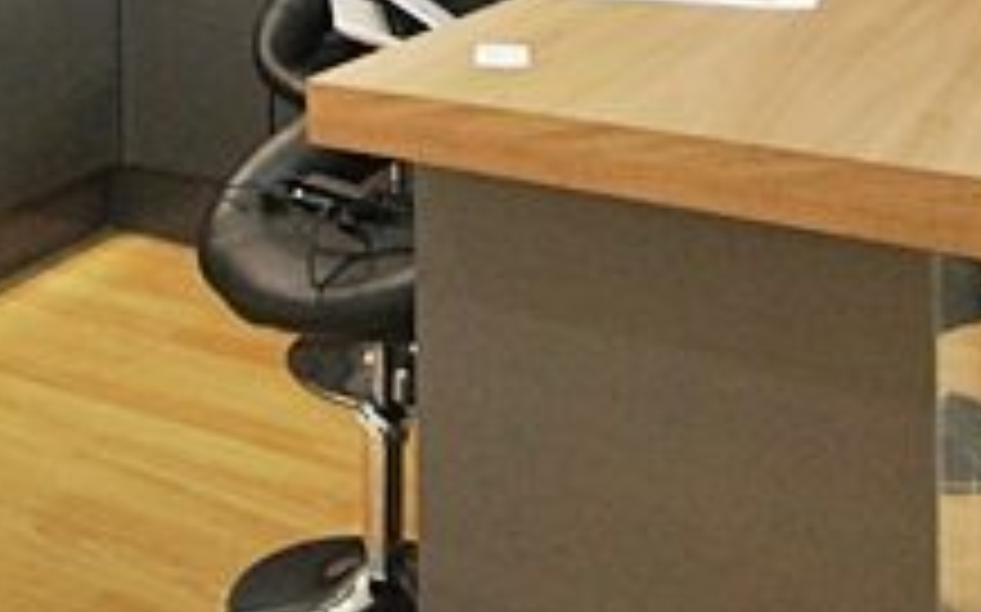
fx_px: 1496
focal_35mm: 56
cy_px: -324
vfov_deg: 19.8
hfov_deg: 34.4
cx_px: 108
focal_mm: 10
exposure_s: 1/160
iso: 1600
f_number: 5.6
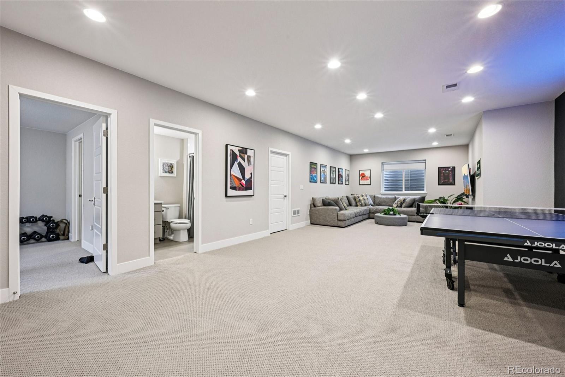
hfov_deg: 104.3
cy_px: 188
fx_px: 220
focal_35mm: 14
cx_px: 282
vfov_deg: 81.2
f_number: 11
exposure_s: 1/6
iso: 400
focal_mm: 14
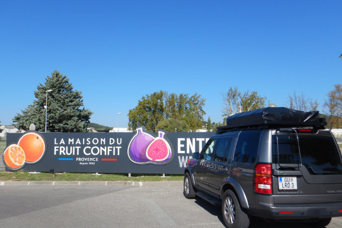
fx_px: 275
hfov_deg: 63.7
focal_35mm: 29
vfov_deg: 44.9
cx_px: 167
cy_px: 123
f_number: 4.1
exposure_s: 1/1250
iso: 125
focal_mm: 4.3
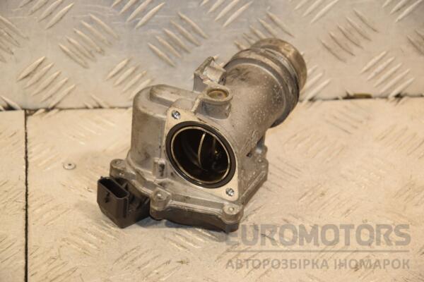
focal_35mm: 138
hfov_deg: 14.9
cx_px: 212
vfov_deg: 9.9
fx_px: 1625
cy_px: 141
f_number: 6.3
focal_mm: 92
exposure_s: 1/200
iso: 800
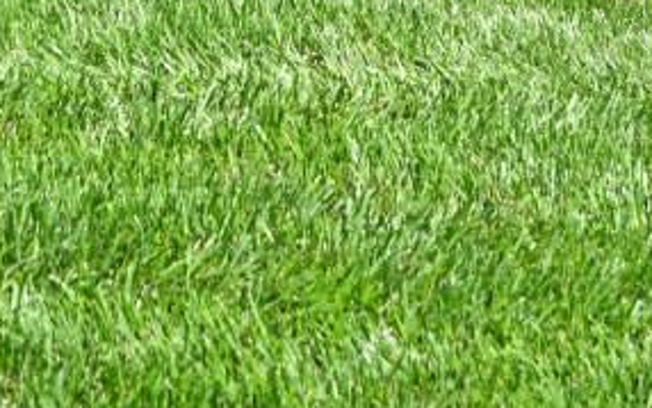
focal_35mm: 139
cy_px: -709
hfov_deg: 15.0
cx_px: 164
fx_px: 2471
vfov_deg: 8.3
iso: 100
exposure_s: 1/250
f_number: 6.3
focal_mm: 26
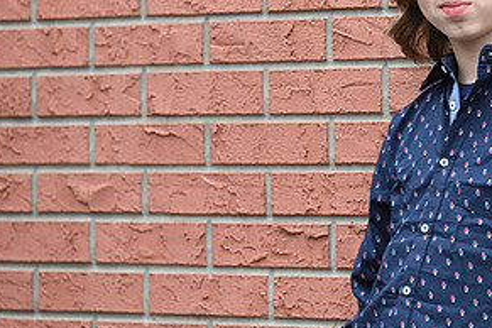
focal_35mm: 269
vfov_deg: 5.1
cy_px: 30
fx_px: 3676
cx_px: 428
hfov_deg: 7.6
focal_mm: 135
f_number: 3.5
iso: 640
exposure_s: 1/100
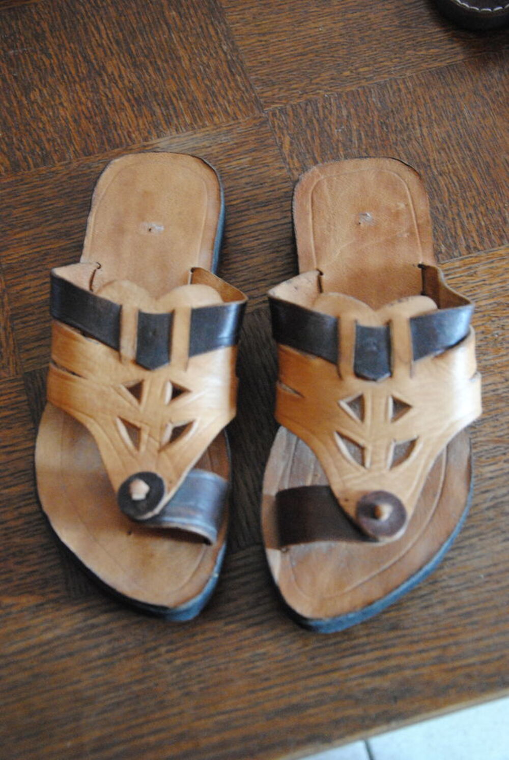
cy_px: 380
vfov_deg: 41.1
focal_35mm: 48
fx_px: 1016
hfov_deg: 28.1
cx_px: 254
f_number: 4.2
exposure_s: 1/20
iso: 1600
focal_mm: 32
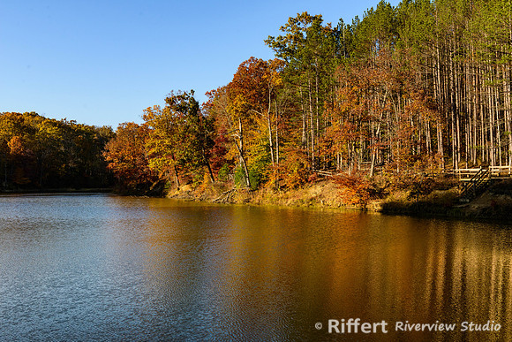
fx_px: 541
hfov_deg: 50.7
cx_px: 256
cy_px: 171
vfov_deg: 35.1
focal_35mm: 38
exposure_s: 1/640
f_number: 9
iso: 400
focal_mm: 38
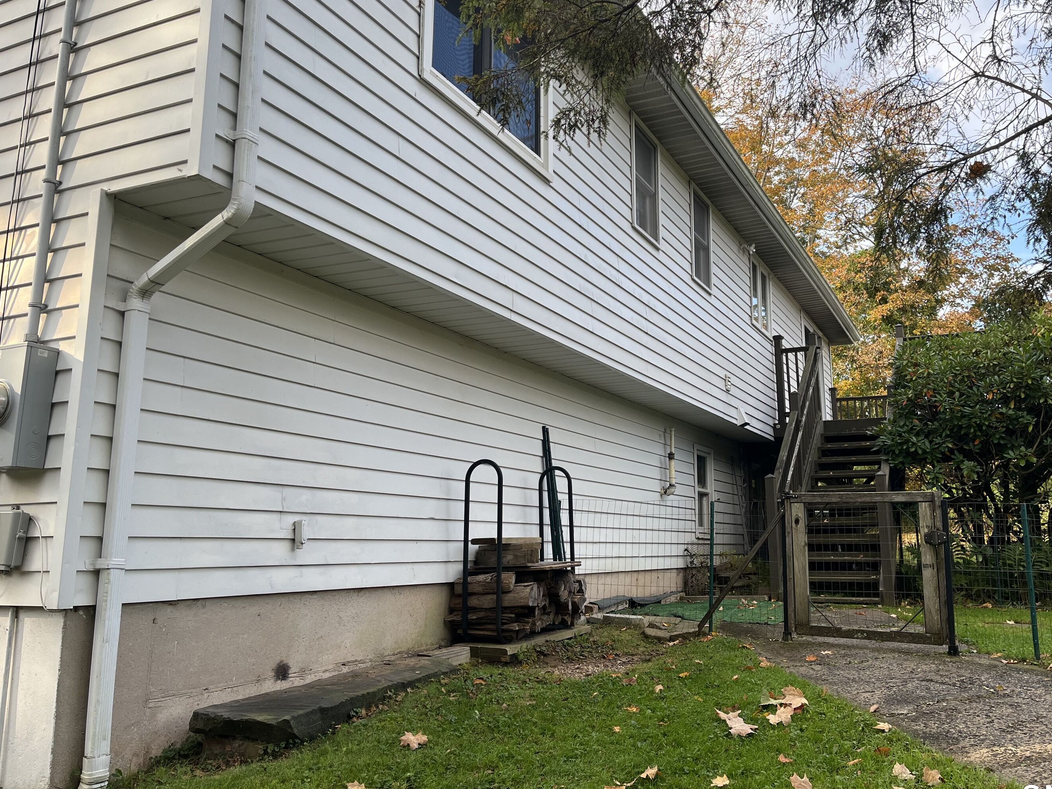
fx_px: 912
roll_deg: +0.5
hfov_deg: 59.7
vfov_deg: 46.8
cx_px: 596
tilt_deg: +11.6
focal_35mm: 30
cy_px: 362
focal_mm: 5.1
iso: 50
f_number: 1.6
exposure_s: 1/727
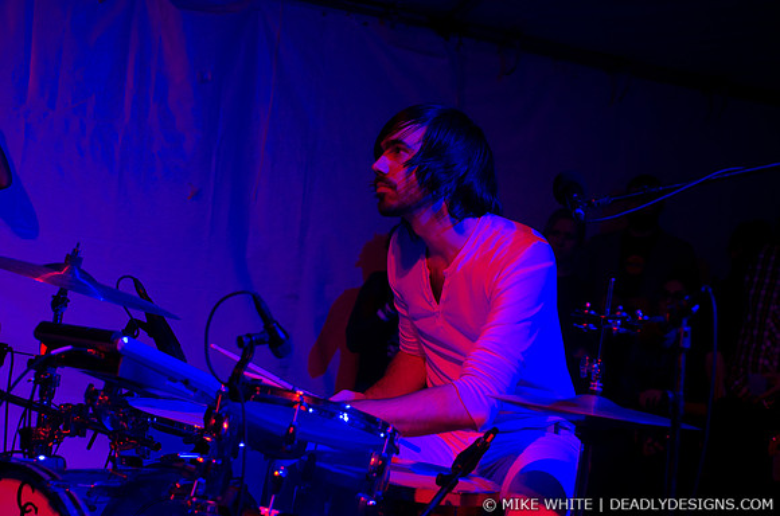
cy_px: 258
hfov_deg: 33.5
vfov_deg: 22.5
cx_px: 390
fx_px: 1297
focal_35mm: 60
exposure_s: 1/160
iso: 1250
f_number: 2.8
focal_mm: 40
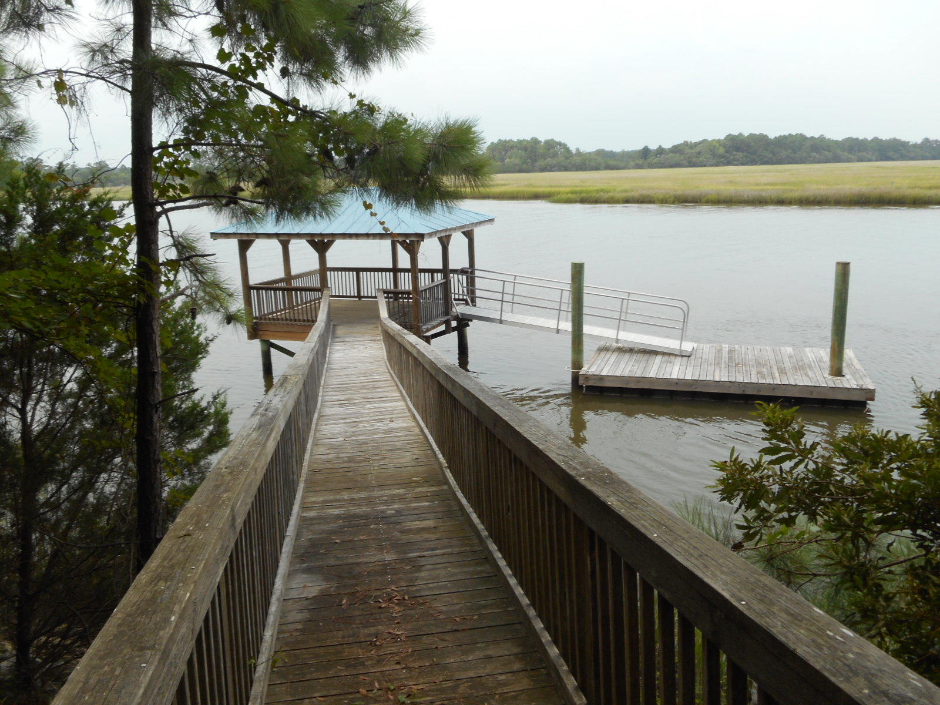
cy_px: 352
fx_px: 787
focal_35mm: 29
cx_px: 470
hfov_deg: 61.7
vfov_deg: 48.2
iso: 80
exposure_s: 1/100
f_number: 4
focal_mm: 5.2
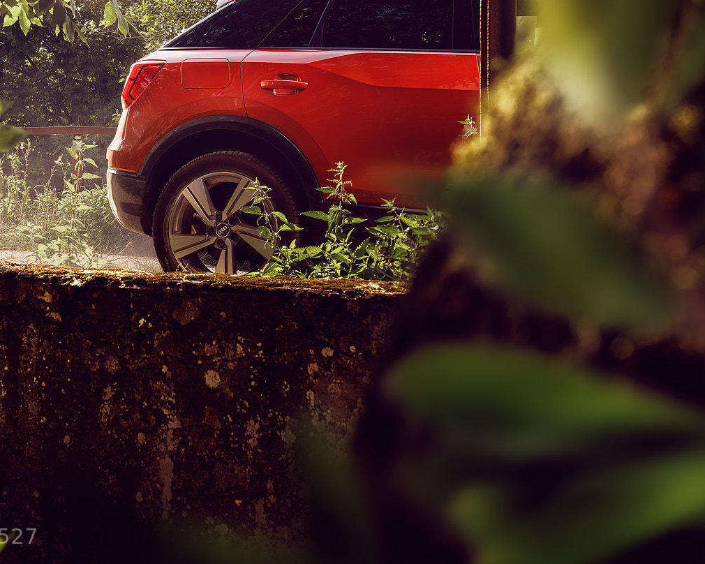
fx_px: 1085
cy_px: 219
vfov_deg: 29.1
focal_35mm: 52
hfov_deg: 35.6
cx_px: 230
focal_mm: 35
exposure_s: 1/125
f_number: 6.3
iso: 100
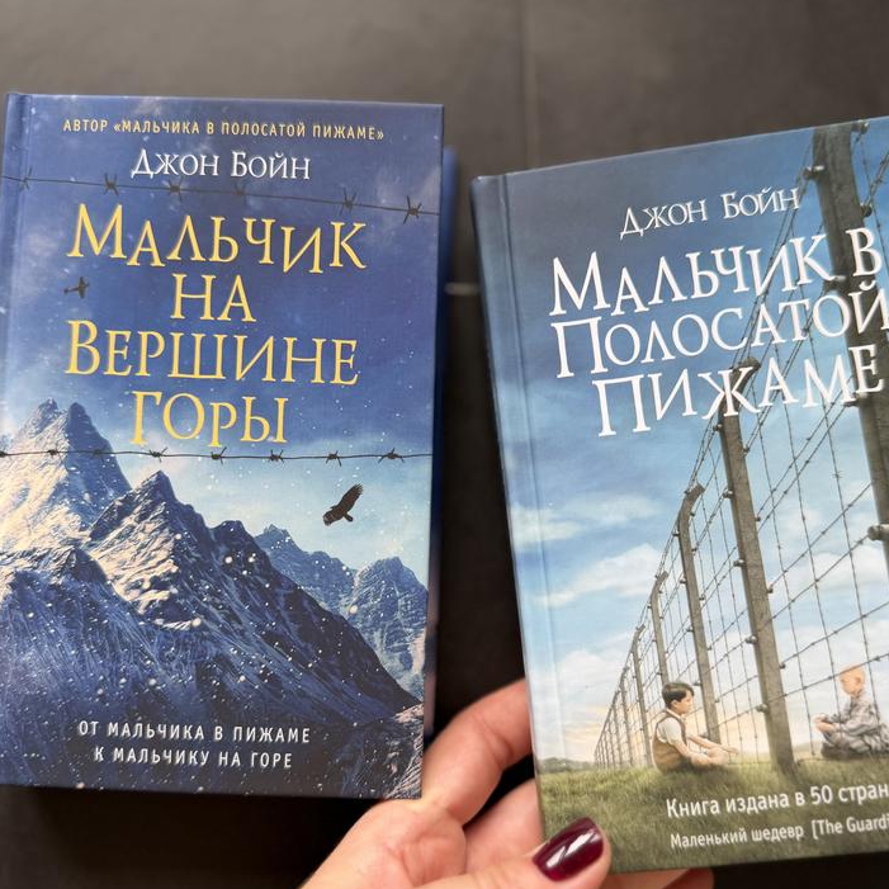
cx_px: 464
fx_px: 901
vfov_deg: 52.5
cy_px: 479
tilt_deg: -86.8
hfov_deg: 52.5
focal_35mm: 31
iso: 64
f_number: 1.78
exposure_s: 1/231
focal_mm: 6.76
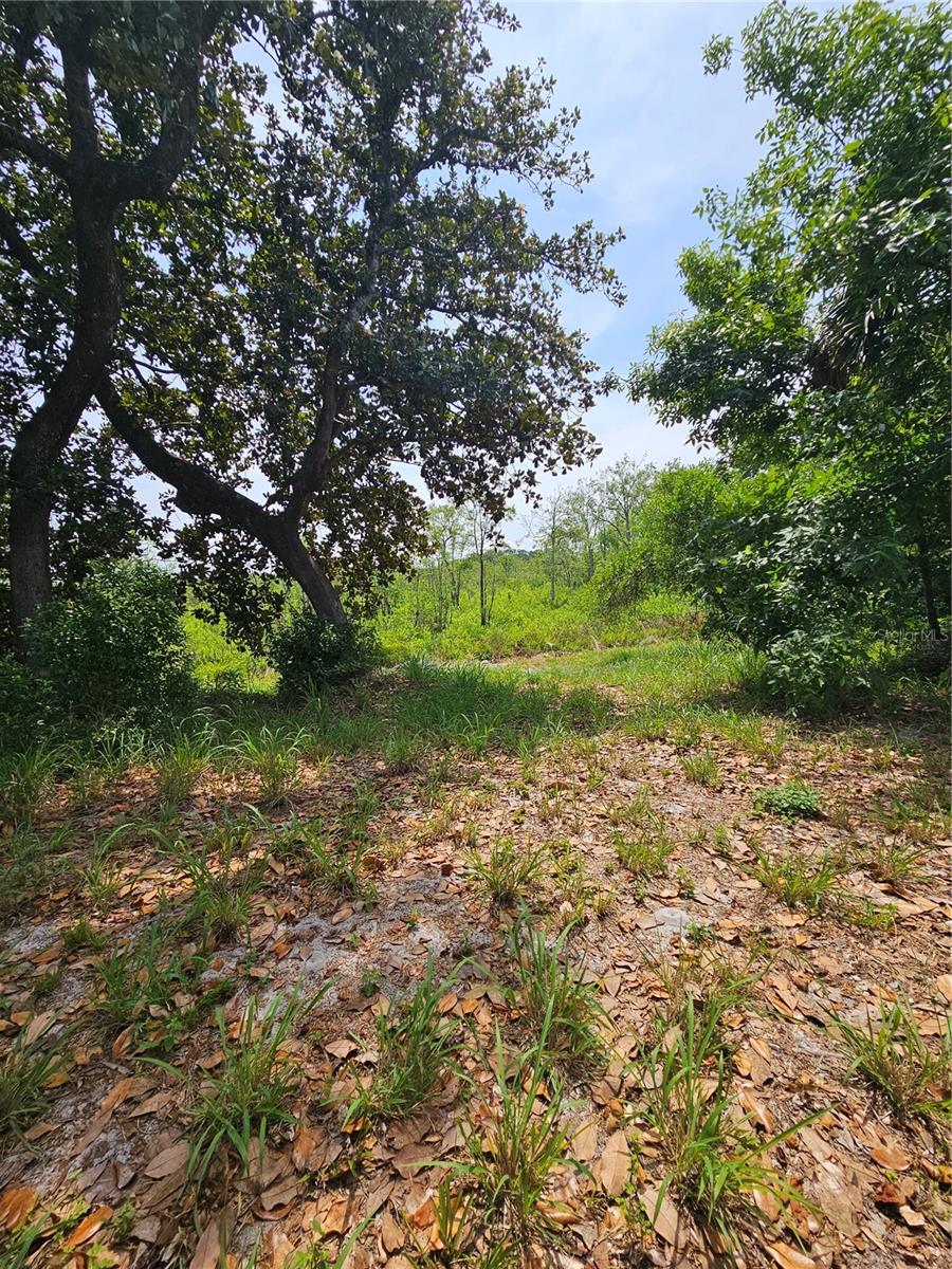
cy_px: 634
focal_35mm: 13
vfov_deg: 106.2
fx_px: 477
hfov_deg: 89.9
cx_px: 476
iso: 50
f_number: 2.2
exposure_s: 1/2060
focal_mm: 2.2
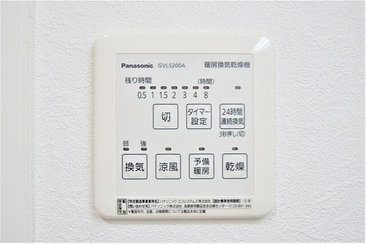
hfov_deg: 53.2
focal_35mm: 36
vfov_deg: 36.8
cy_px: 122
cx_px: 183
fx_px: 366
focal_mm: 24
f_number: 4.5
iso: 125
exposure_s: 1/40
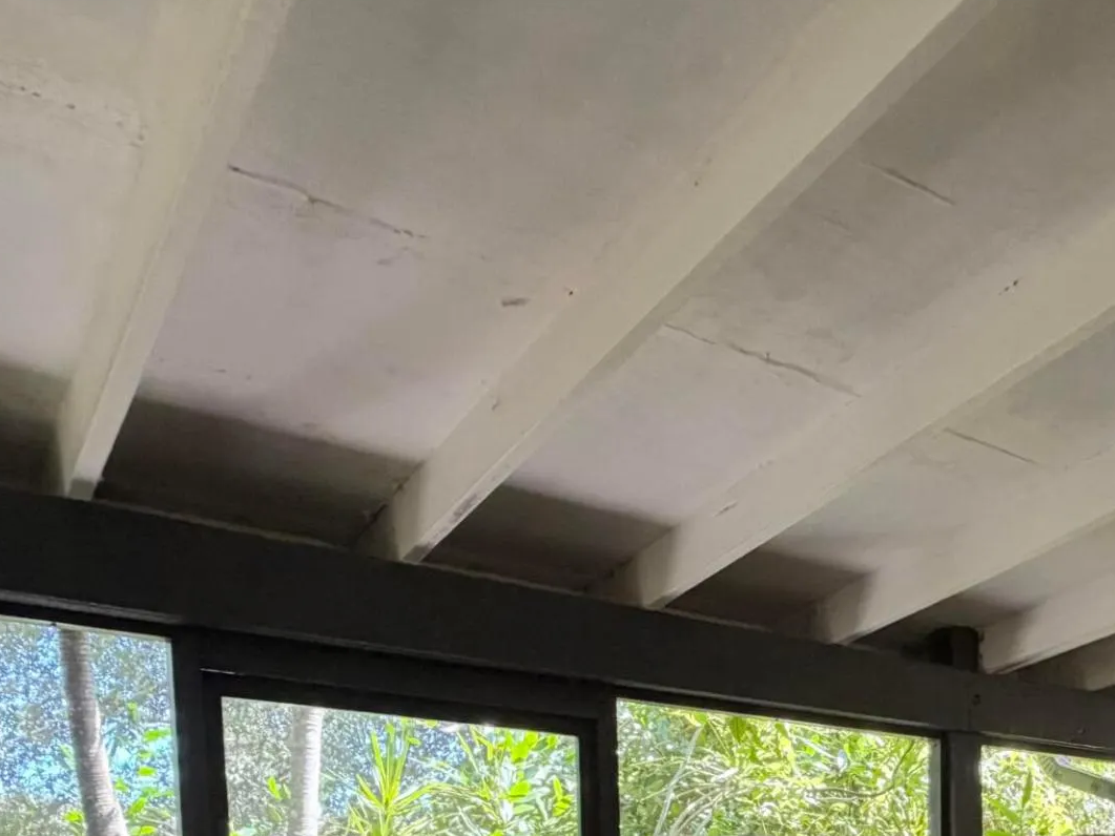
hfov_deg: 46.1
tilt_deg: -5.6
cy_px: 1051
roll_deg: +0.4
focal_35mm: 38
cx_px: 914
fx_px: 1224
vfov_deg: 30.7
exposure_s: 1/101
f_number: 2.2
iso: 320
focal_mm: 2.22
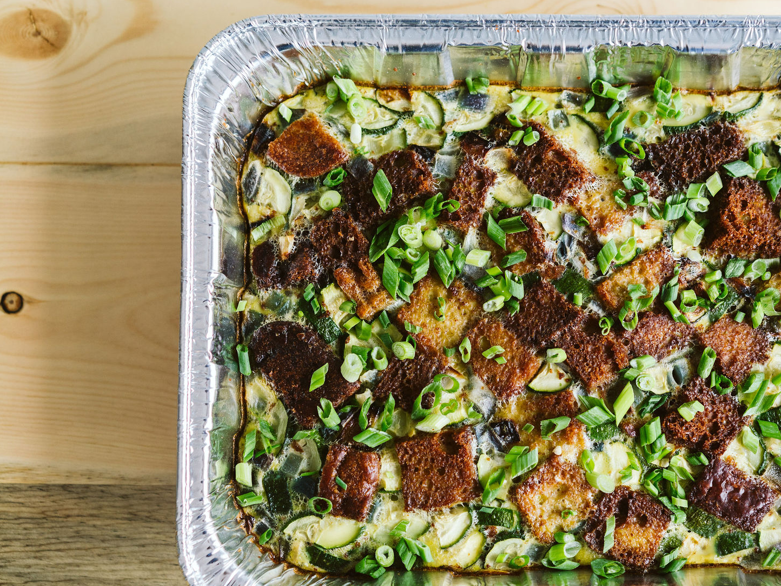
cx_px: 514
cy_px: 325
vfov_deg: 19.6
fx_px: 1692
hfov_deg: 25.9
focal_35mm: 75
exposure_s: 1/160
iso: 500
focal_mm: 55
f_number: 3.2
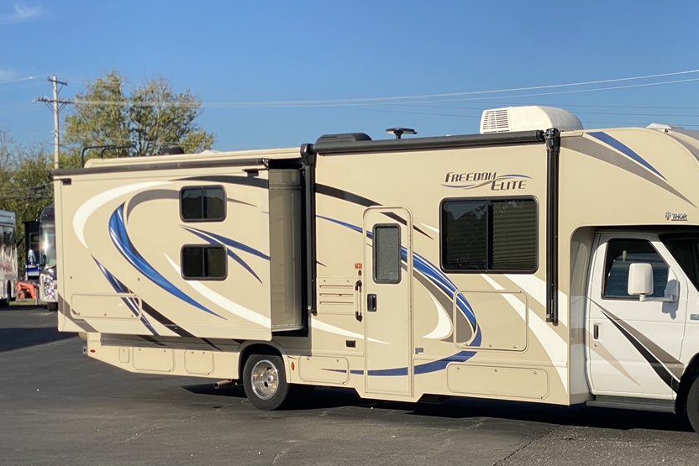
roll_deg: +0.9
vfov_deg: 17.4
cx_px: 462
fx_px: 1515
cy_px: 357
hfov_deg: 25.9
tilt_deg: -4.2
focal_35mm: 78
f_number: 2
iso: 20
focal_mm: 6
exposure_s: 1/1497
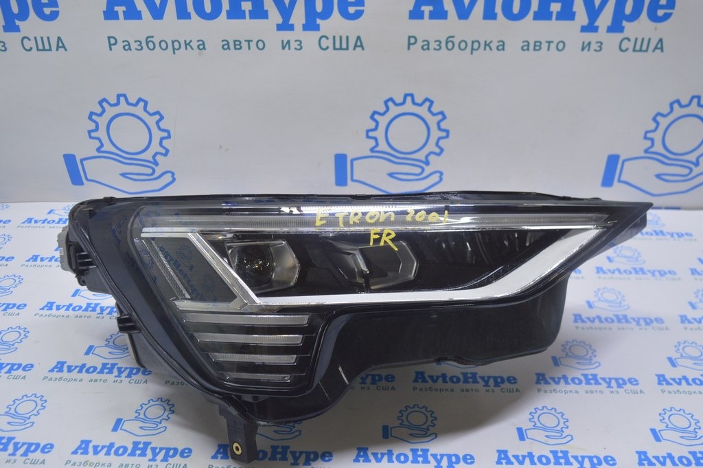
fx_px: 644
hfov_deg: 57.3
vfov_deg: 39.9
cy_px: 234
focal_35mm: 33
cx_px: 352
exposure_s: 1/25
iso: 400
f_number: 5.6
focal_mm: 22
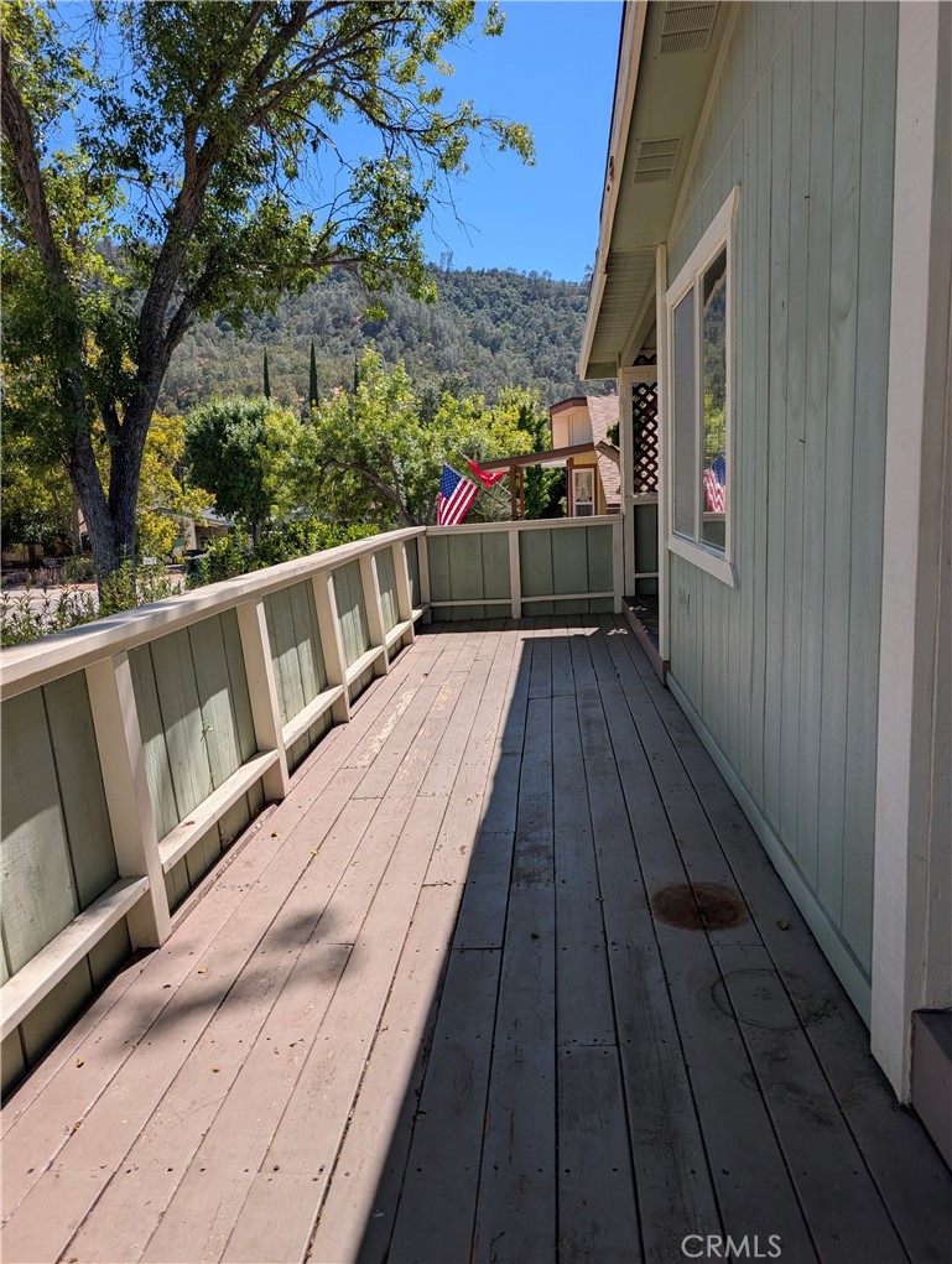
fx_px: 878
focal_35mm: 24
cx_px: 476
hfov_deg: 56.9
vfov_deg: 71.5
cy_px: 632
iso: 21
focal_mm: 6.9
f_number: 1.68
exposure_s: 1/1143
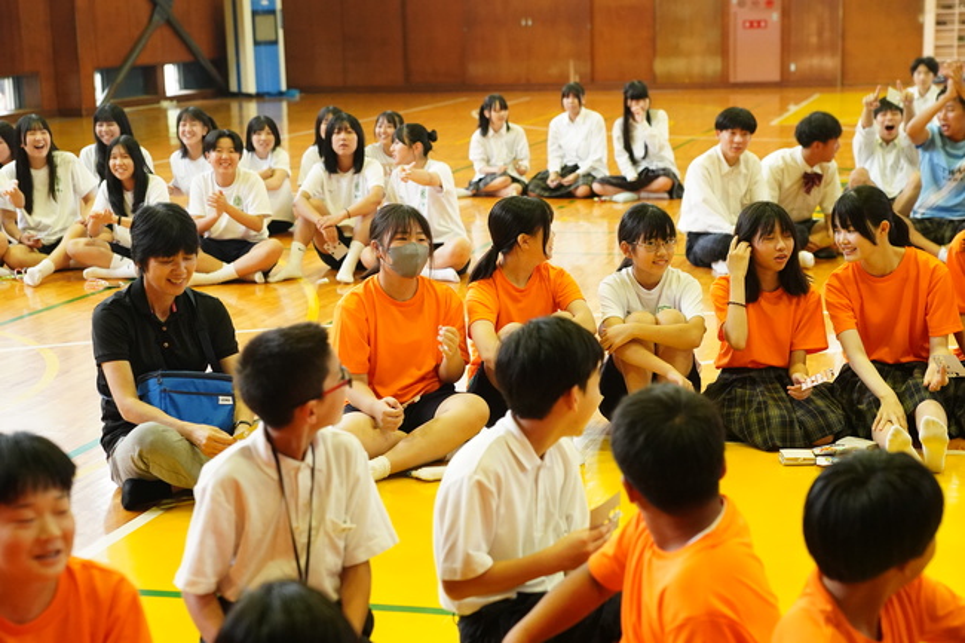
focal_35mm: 70
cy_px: 322
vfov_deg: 19.4
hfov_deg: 28.9
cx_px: 482
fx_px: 1876
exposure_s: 1/250
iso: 6400
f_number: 4
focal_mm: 70
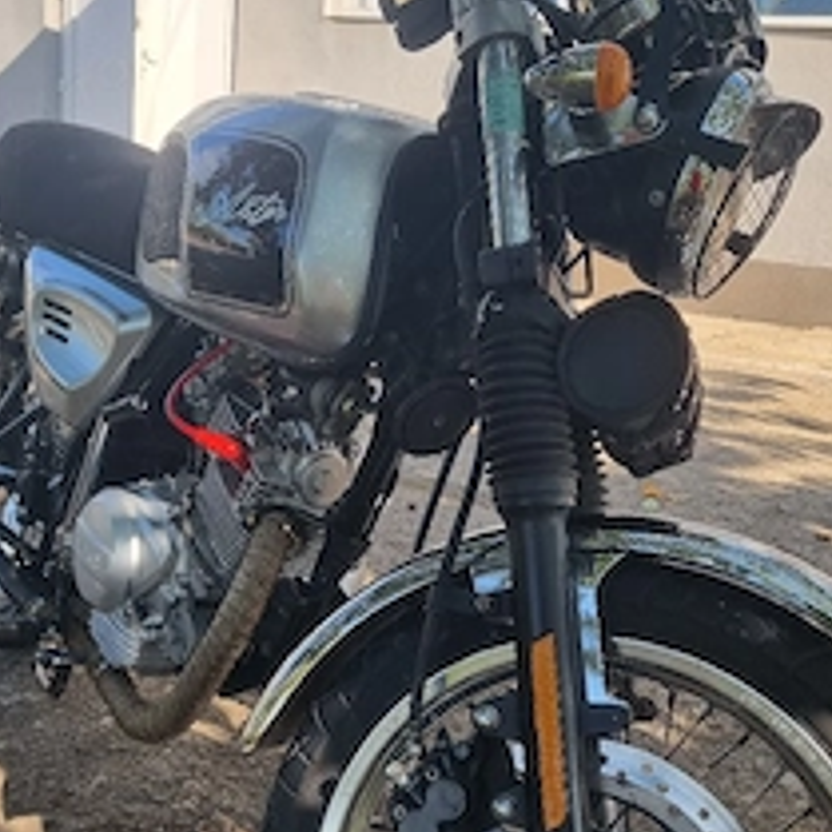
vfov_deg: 38.2
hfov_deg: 38.3
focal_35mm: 44
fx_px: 1196
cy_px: 506
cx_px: 390
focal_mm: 5.4
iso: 50
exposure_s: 1/1111
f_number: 1.8
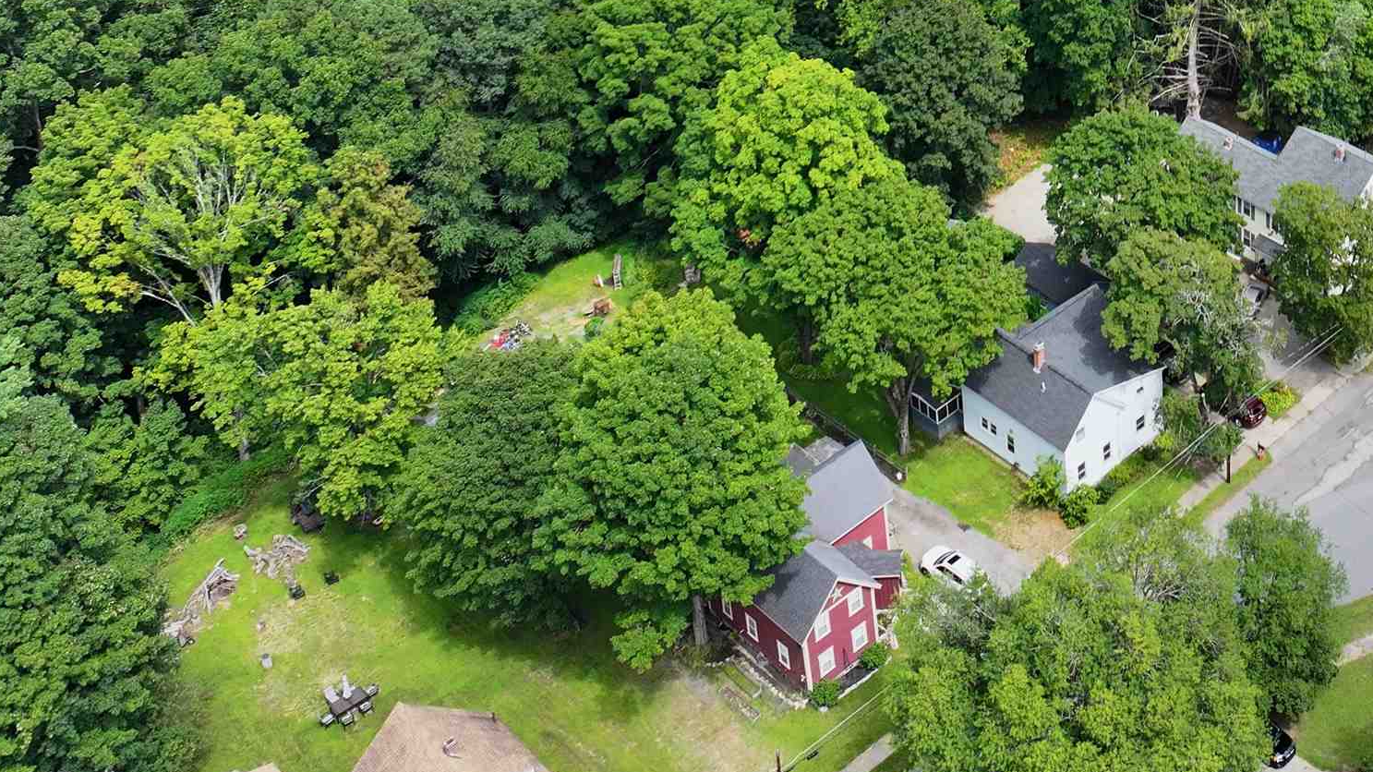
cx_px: 1262
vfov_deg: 20.0
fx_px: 1966
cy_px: -279
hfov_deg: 35.9
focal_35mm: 54
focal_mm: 12.29
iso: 120
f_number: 2.8
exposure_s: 1/1600
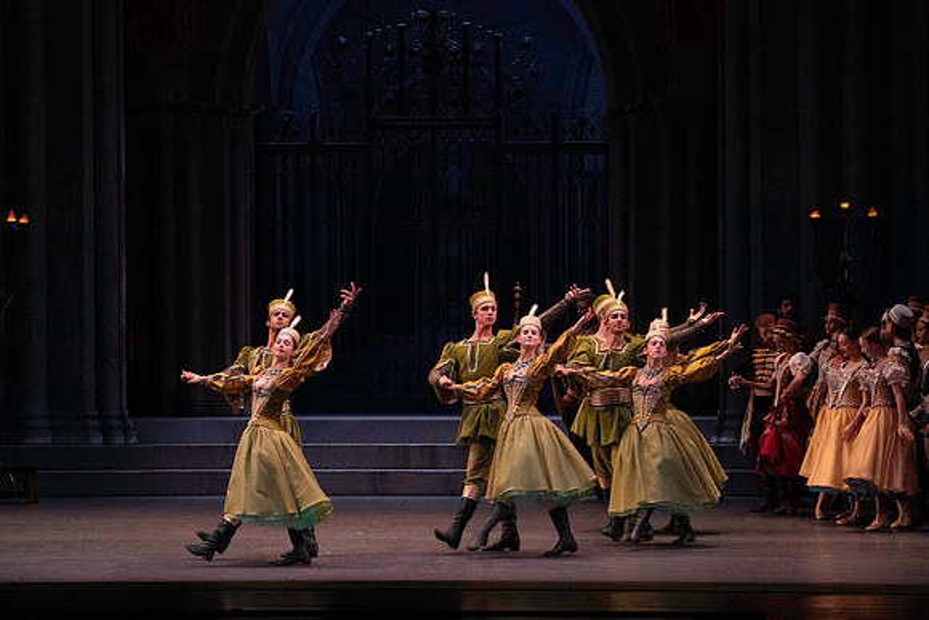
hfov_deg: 15.3
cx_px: 464
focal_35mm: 134
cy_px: 310
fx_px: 3459
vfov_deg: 10.2
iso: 12800
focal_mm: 134
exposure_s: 1/400
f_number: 7.1
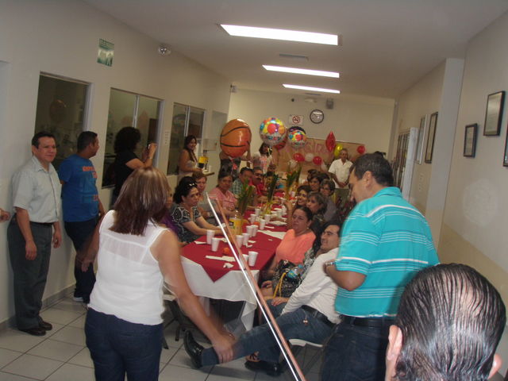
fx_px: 558
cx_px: 254
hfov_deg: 49.0
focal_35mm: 38
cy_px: 190
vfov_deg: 37.7
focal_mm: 6.7
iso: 160
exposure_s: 1/30
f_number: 3.5
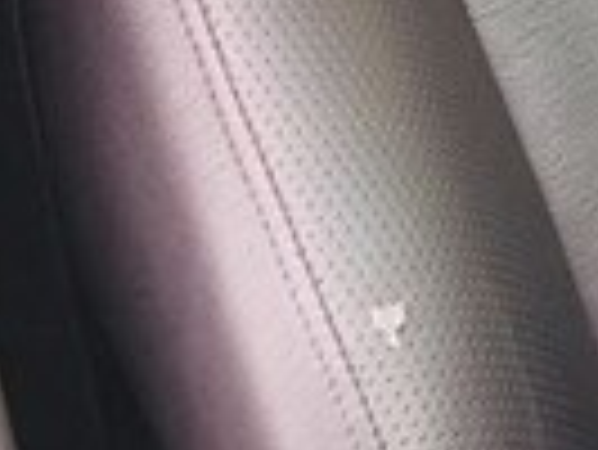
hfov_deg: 12.2
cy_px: -655
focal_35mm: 144
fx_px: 2490
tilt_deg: -21.1
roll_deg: +1.0
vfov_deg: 9.2
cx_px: 1187
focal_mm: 4.15
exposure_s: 1/100
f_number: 2.2
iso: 40
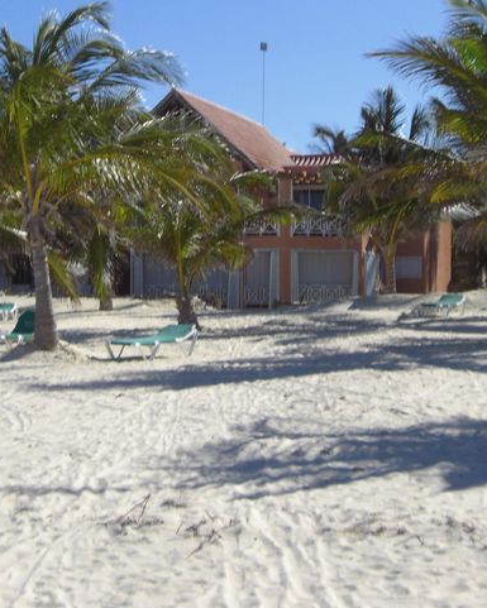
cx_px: 215
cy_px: 142
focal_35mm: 79
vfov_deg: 23.8
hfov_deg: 19.4
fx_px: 1423
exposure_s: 1/200
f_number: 8
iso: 64
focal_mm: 6.2
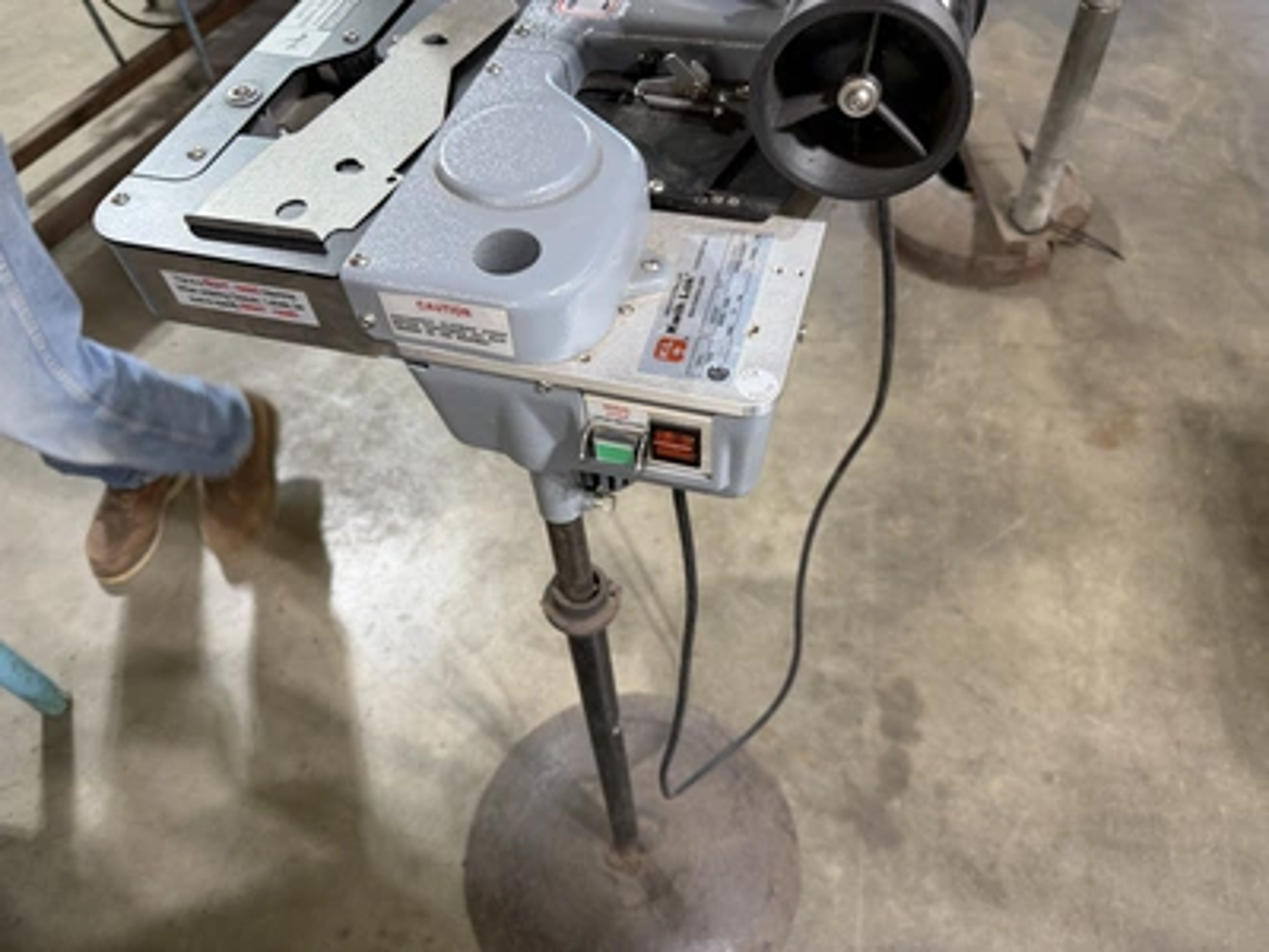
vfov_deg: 56.8
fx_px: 880
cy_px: 476
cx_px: 634
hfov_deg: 71.6
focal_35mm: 24
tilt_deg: -52.3
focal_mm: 6.76
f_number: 1.78
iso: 200
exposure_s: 1/60
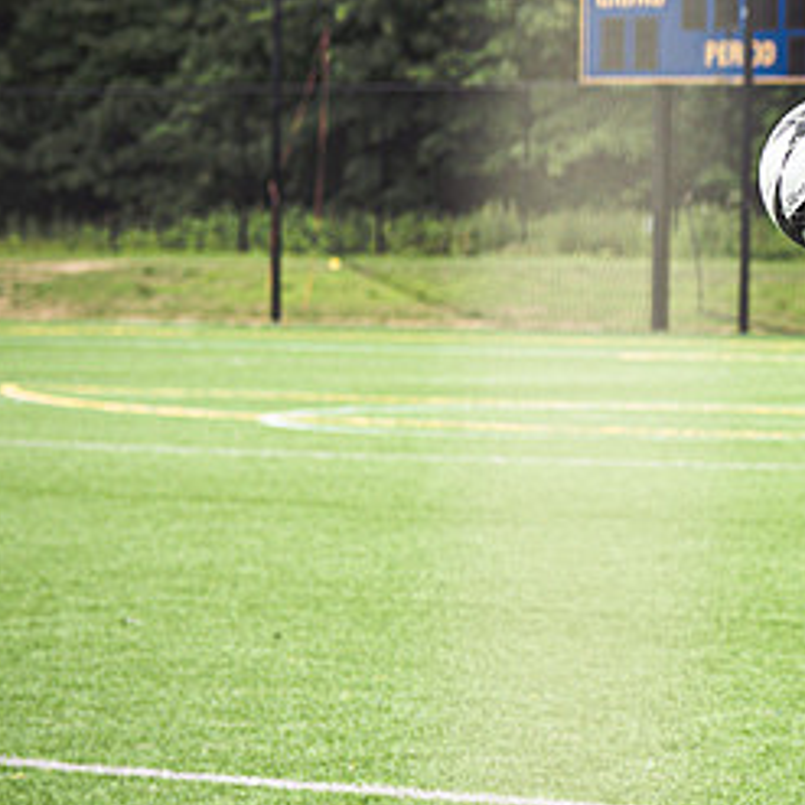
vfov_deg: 9.0
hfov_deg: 9.0
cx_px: 815
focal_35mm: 194
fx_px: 5104
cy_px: 341
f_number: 2.5
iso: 200
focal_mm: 43
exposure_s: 1/1000
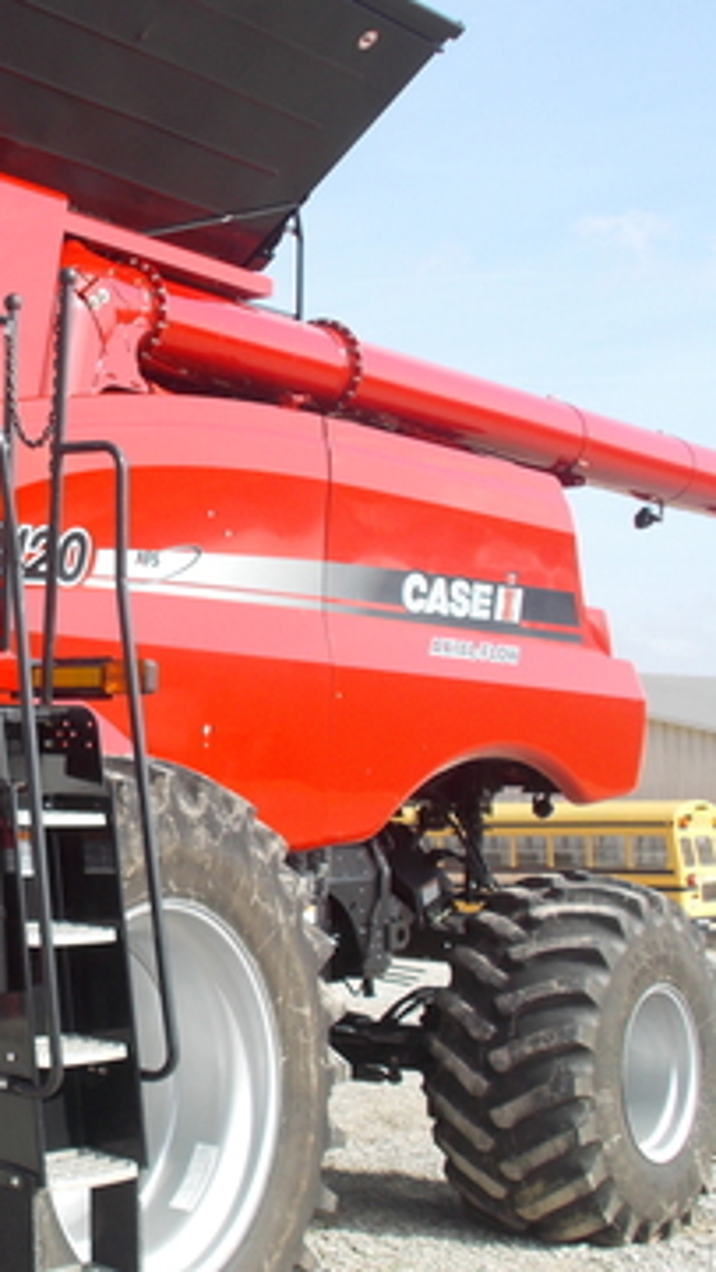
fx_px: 2161
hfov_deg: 17.7
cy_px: 588
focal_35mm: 64
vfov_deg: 32.8
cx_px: -194
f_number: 3.9
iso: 80
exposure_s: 1/320
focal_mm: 6.9
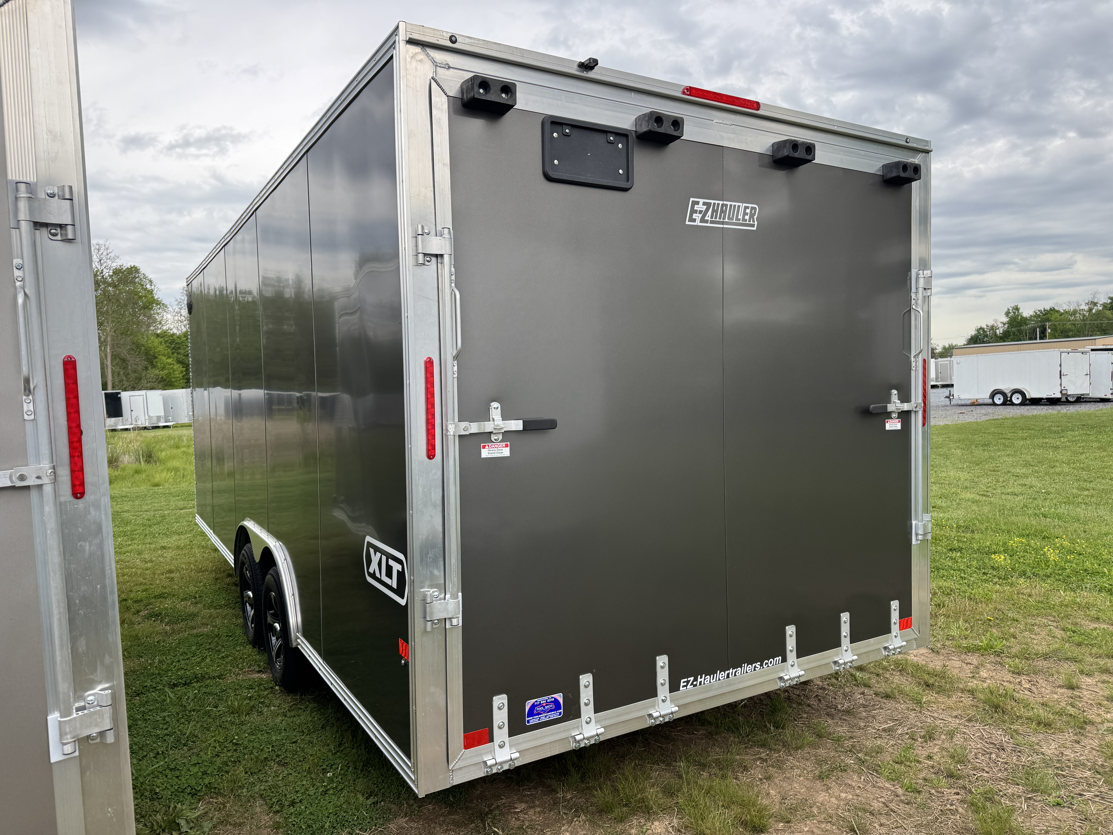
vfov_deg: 56.8
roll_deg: +1.7
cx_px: 556
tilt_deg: -1.5
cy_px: 418
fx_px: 772
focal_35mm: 24
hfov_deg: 71.6
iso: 80
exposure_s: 1/925
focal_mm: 6.76
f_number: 1.78
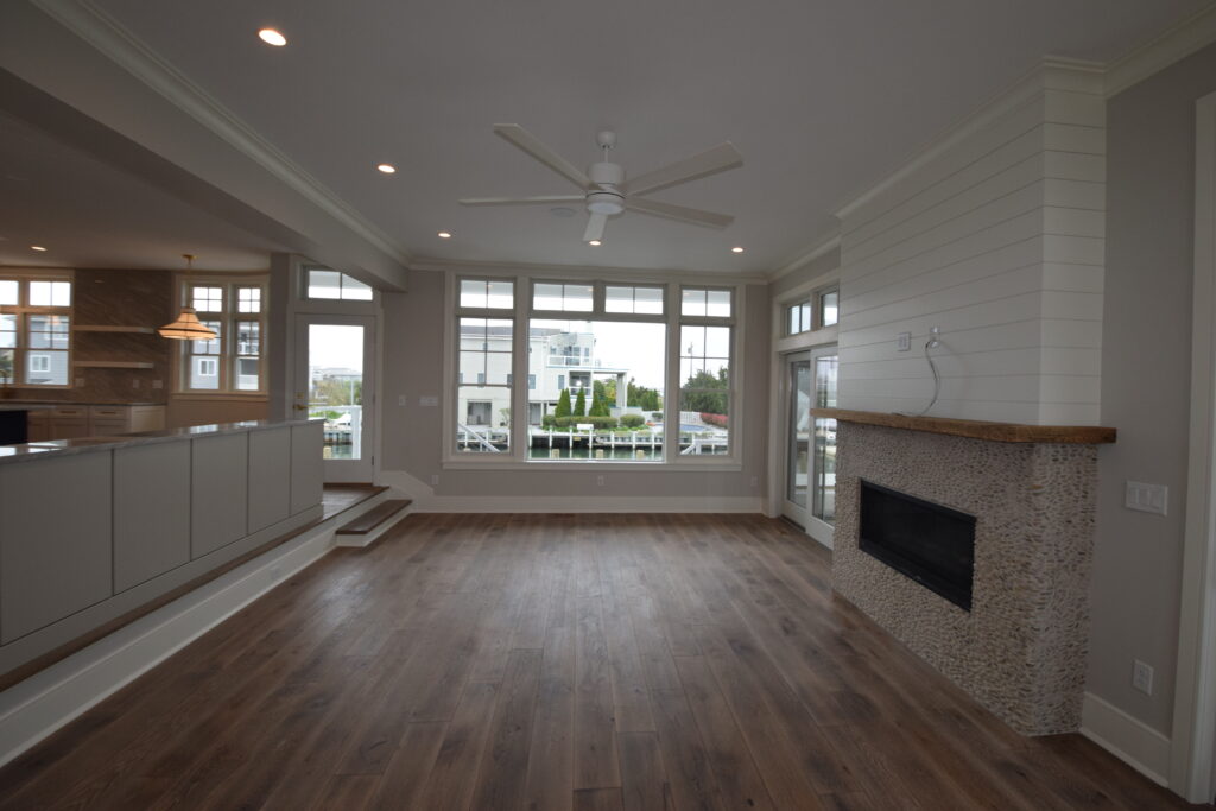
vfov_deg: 77.3
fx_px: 507
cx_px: 608
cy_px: 406
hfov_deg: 100.4
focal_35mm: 15
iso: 640
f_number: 6.3
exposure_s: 1/200
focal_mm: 10
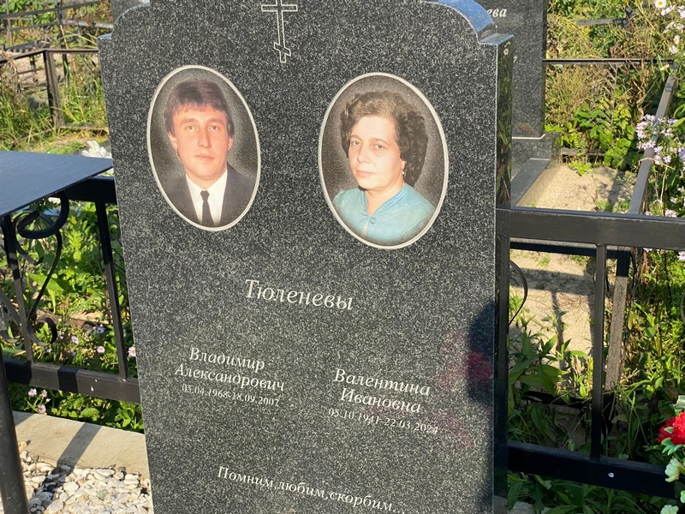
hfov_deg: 36.8
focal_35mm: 52
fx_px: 1029
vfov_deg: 28.0
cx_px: 342
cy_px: 257
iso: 20
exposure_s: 1/888
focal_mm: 6
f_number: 2
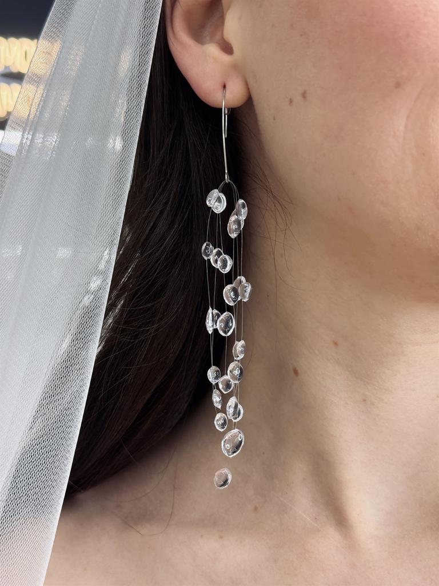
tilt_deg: +5.6
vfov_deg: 39.7
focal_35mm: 48
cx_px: 220
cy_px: 293
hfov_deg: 30.3
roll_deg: -0.7
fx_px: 812
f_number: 1.78
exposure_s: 1/237
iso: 125
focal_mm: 6.76
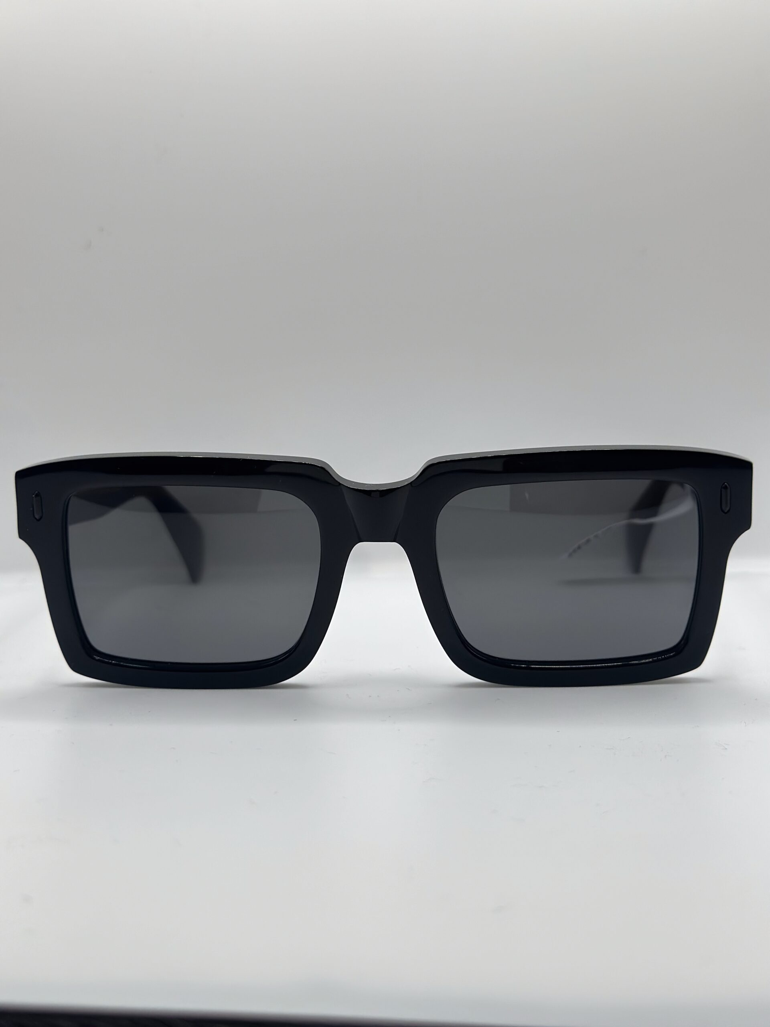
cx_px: 385
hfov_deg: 30.3
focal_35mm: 48
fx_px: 1424
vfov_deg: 39.7
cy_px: 514
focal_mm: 6.86
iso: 80
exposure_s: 1/690
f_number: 1.78
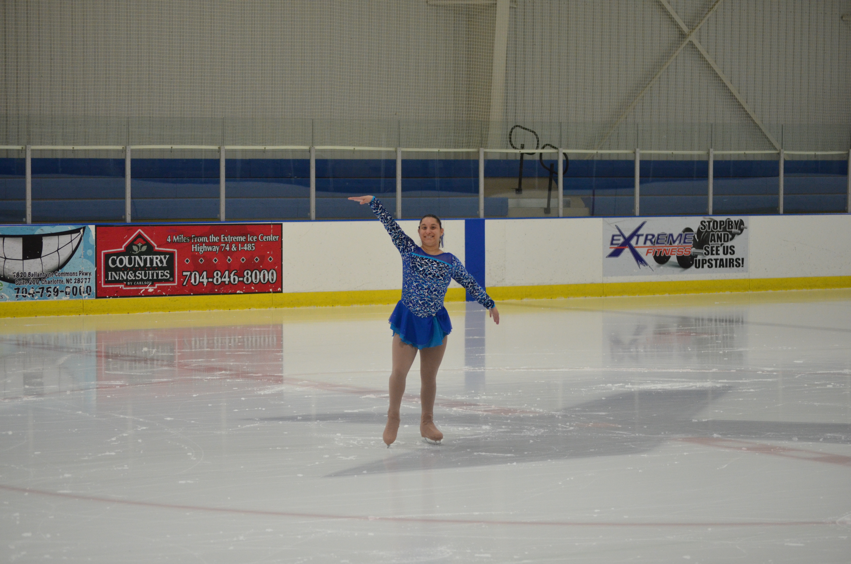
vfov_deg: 13.4
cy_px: 282
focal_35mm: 102
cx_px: 426
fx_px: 2406
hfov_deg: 20.1
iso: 1600
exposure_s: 1/250
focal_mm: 68
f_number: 4.2
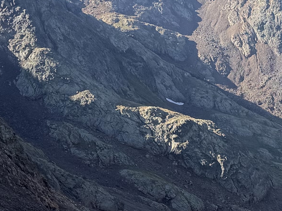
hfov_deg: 15.7
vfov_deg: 12.7
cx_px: 419
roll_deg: -3.2
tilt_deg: -13.8
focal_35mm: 116
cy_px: 163
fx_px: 945
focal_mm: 6.76
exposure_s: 1/2370
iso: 80
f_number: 1.78
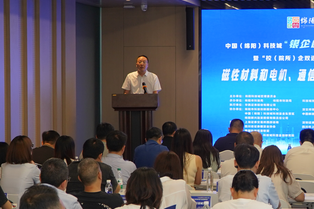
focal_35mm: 104
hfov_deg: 19.4
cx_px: 249
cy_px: 150
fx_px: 907
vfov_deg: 13.1
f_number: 4
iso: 320
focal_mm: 32
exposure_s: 1/60
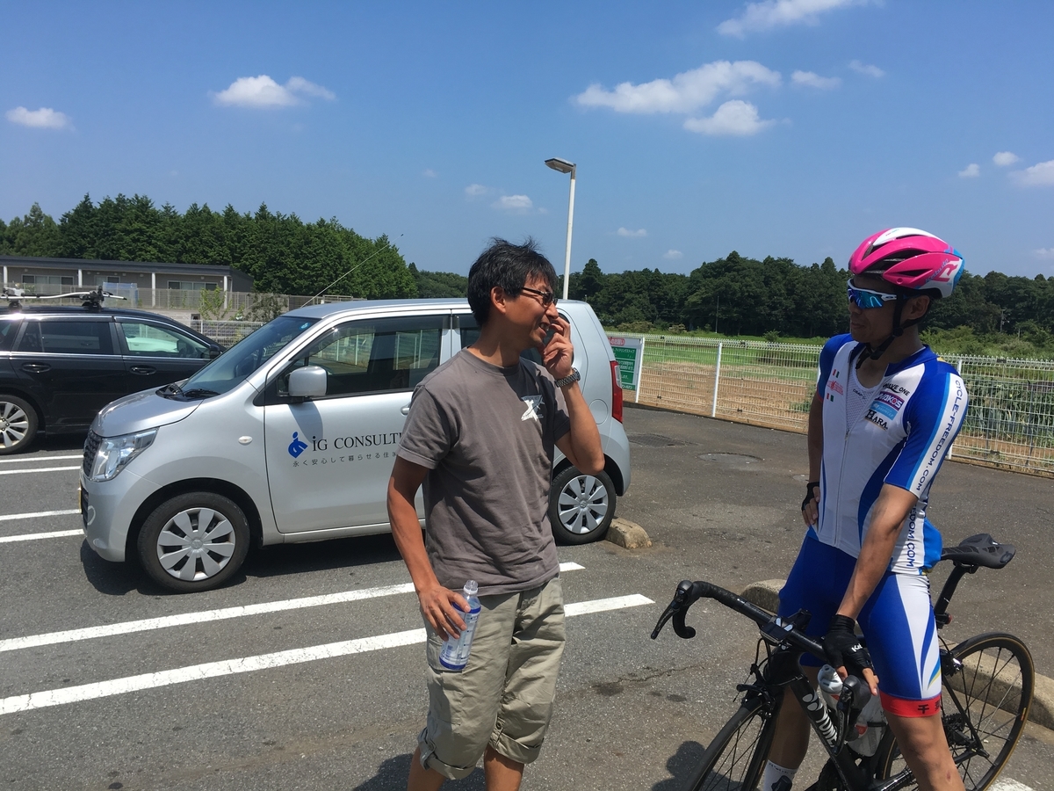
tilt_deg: -6.3
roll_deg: -2.1
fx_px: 883
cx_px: 527
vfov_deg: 48.2
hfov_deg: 61.7
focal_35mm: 29
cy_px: 396
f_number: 2.2
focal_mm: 4.15
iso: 25
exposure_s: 1/1570
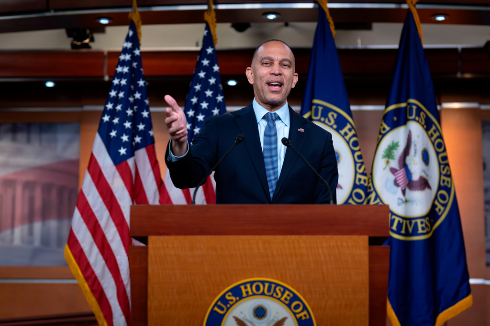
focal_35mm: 75
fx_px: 1020
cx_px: 245
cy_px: 163
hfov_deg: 27.0
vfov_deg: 18.2
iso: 1000
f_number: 1.8
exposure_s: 1/500
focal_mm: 50
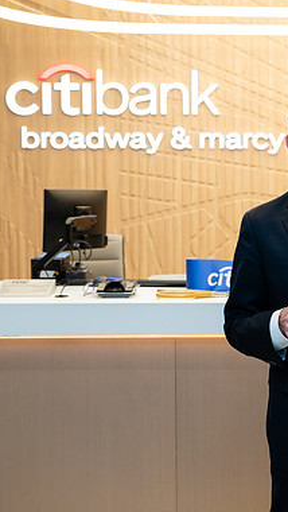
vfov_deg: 31.0
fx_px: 922
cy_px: 241
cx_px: 293
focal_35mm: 68
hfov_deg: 17.3
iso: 400
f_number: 4
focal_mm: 39
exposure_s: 1/160
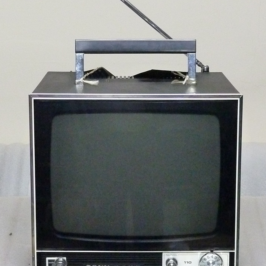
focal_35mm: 118
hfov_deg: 14.8
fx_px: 1026
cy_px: 130
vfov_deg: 14.8
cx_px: 133
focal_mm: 9.1
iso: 800
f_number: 3.9
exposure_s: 1/40
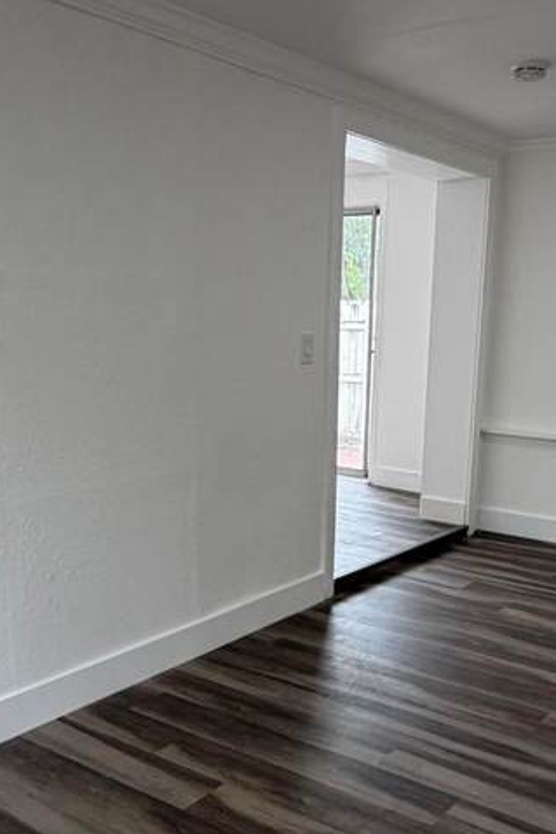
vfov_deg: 49.0
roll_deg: -0.9
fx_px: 903
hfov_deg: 34.2
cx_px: 315
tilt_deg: -12.5
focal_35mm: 39
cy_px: 529
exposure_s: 1/120
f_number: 2.2
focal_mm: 2.22
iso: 100
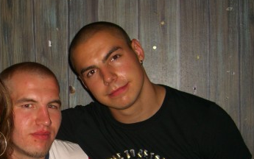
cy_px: 134
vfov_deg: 18.4
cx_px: 49
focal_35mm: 70
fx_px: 485
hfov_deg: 28.7
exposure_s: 1/60
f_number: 2.8
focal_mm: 7.9
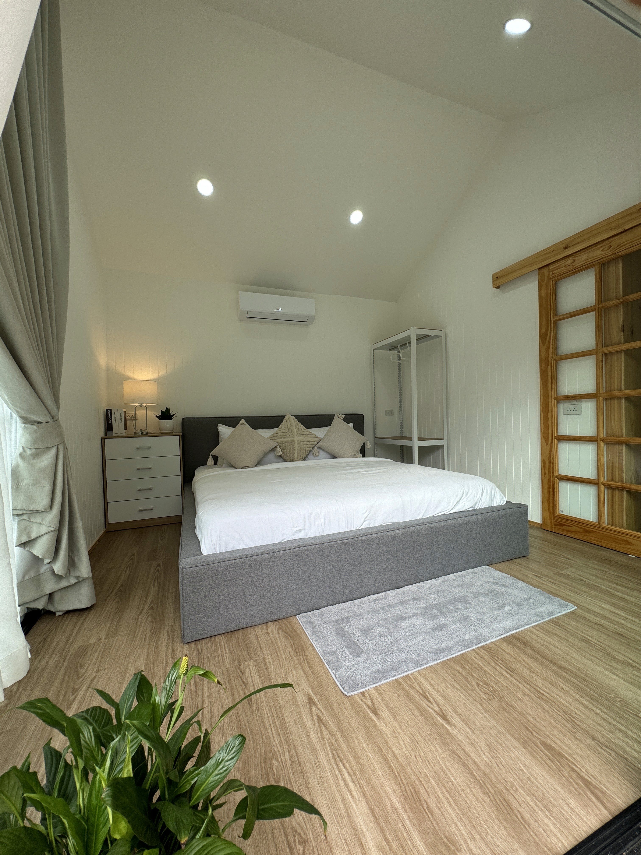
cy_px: 428
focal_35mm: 14
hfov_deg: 85.7
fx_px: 346
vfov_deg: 102.1
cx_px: 320
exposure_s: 1/132
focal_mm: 2.22
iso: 40
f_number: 2.2
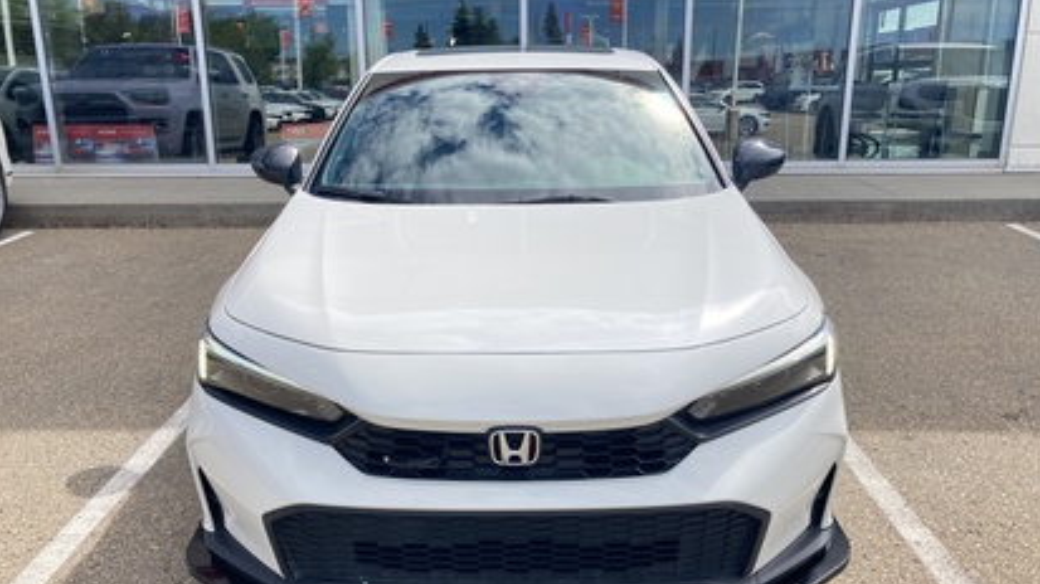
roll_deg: -0.1
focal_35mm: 31
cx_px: 524
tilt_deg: -16.6
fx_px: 855
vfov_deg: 37.6
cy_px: 349
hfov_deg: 62.6
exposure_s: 1/2000
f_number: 1.8
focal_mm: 3.99
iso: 20
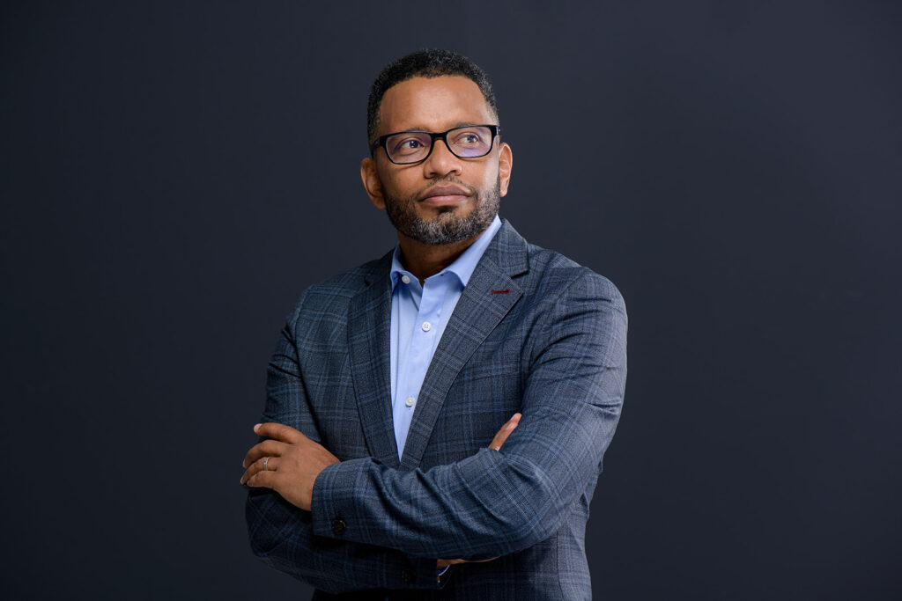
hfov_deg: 19.5
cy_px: 300
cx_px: 451
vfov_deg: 13.0
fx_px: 2631
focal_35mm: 105
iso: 100
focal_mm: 105
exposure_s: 1/160
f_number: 8
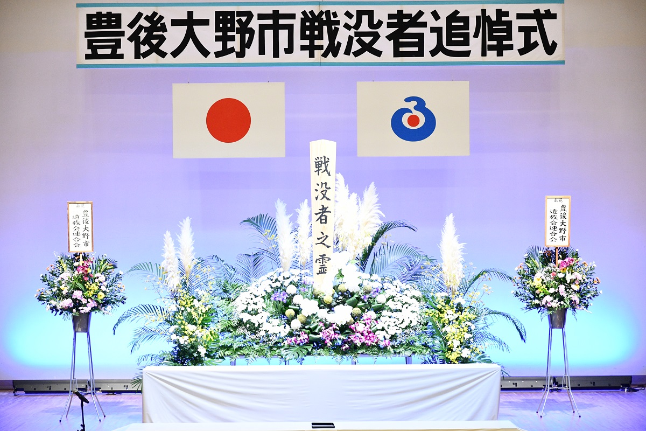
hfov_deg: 24.2
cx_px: 323
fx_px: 1507
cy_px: 216
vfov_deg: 16.3
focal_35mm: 84
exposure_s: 1/125
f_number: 4
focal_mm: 56
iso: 2500
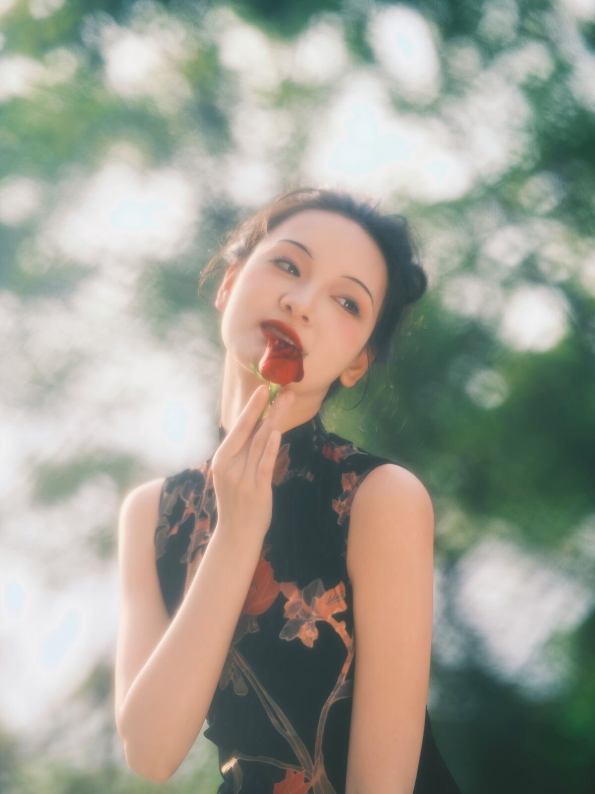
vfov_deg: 22.5
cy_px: 397
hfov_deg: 17.0
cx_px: 298
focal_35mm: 87
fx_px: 1994
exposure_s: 1/1600
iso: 400
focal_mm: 110
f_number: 2.8
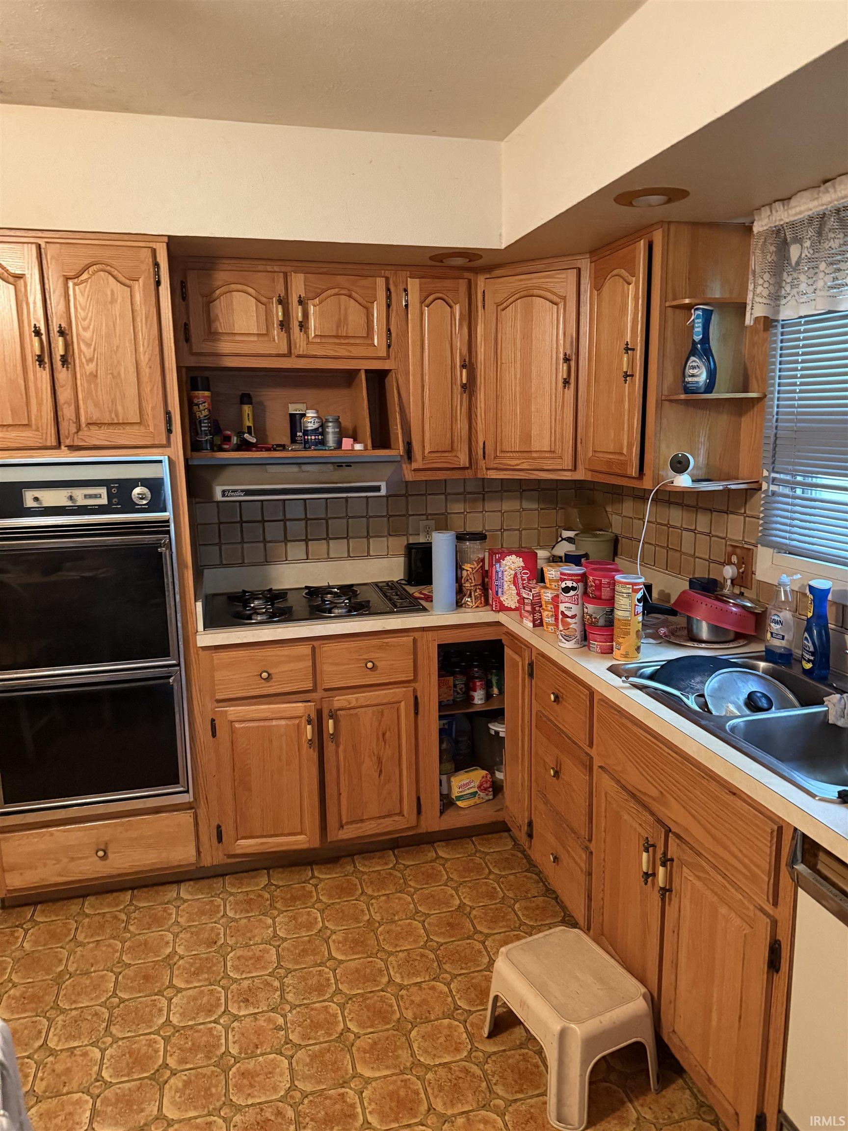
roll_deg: +1.4
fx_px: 784
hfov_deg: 56.8
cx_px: 424
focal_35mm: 24
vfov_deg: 71.6
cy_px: 566
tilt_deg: -10.1
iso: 800
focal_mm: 6.76
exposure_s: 1/30
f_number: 1.78
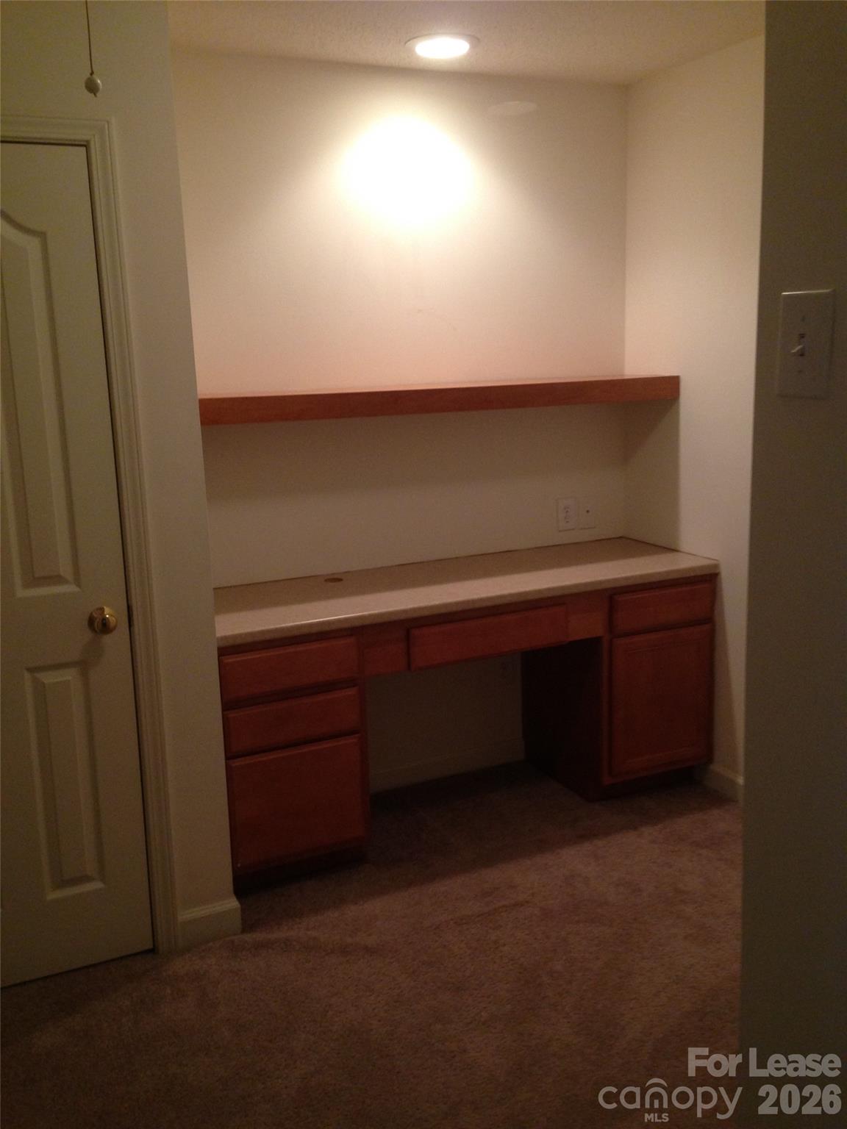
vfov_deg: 55.4
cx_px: 424
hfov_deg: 42.9
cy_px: 564
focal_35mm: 33
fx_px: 1077
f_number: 2.4
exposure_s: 1/20
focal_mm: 4.12
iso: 200
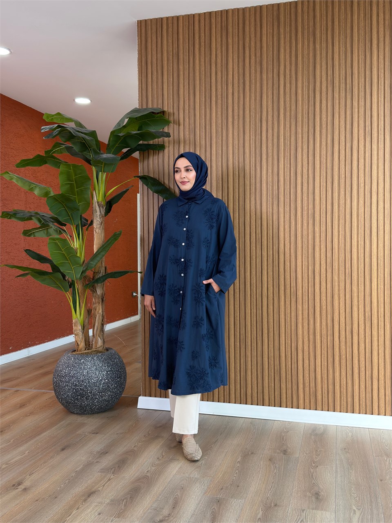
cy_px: 262
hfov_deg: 40.7
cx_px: 196
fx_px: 528
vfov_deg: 52.6
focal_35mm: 35
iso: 100
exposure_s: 1/120
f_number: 1.78
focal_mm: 6.76
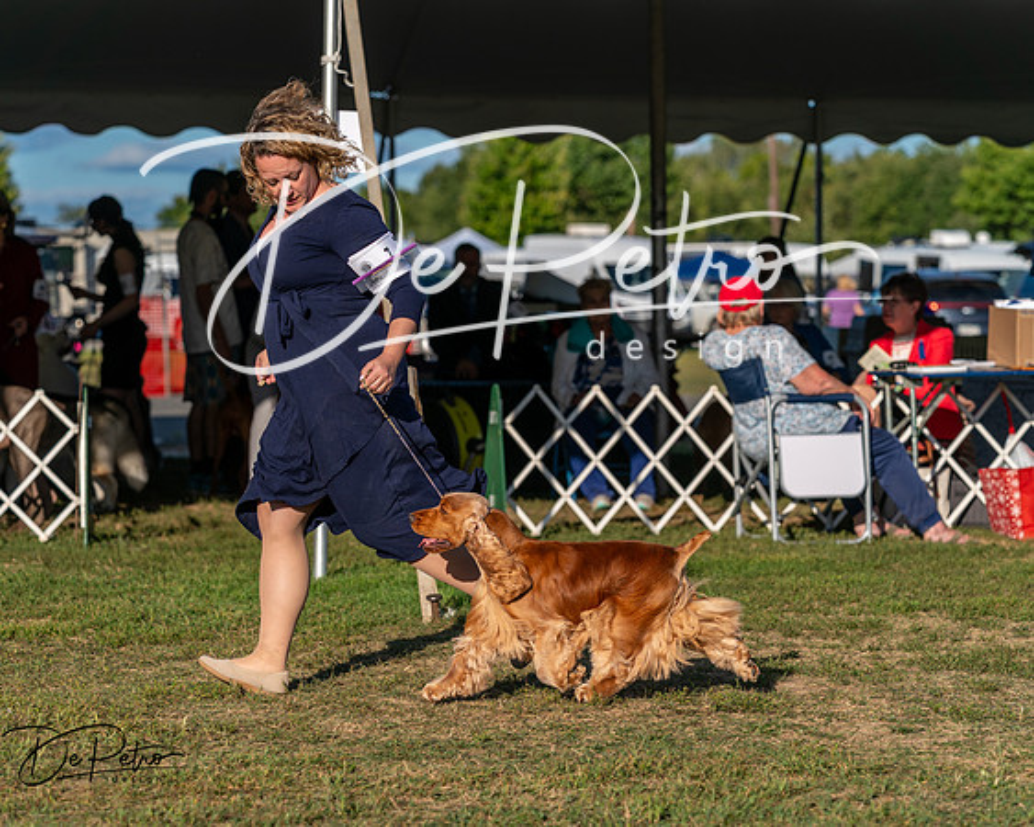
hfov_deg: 15.5
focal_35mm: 124
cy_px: 414
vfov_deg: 12.4
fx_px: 3790
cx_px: 517
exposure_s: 1/1250
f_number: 4.5
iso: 100
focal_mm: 110
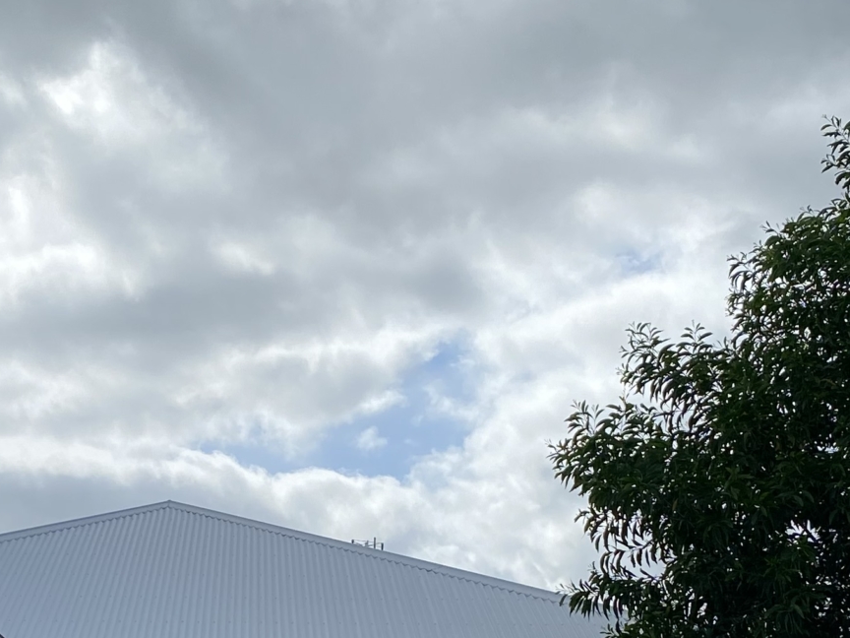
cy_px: 629
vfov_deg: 18.7
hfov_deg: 25.1
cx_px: 231
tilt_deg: +7.3
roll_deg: -0.1
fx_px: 1891
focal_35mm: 77
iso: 32
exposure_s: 1/6061
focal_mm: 4.25
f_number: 1.8
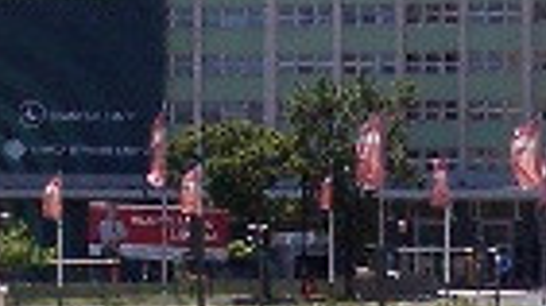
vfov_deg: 5.1
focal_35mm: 235
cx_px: 271
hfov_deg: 9.2
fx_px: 3399
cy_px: 35
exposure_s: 1/700
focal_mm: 8
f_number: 4.8
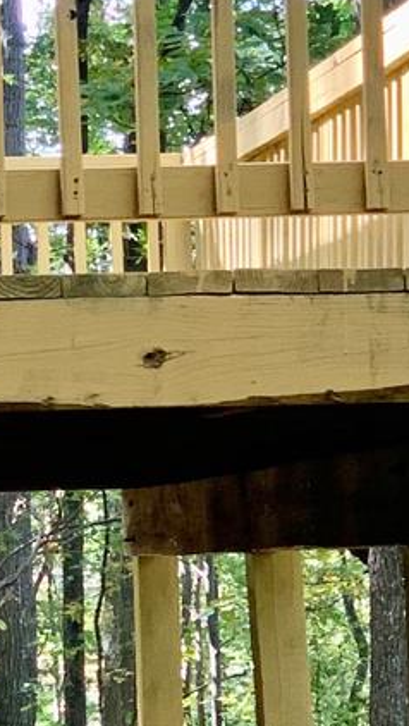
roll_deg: +1.4
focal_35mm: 206
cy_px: 463
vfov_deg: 10.4
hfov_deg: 5.9
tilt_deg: +2.0
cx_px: 3
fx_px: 3964
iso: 125
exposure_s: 1/122
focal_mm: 6
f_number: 2.4
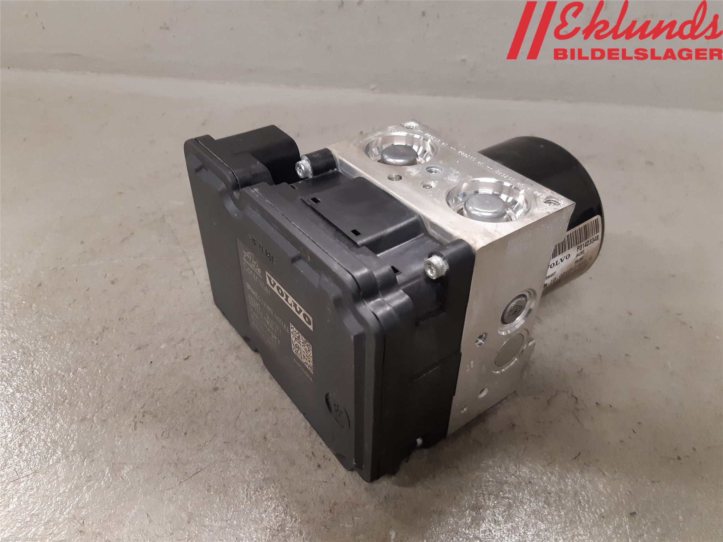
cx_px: 362
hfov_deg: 67.3
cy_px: 271
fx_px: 543
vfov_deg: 53.1
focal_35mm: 26
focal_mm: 3.93
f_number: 1.7
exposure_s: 1/50
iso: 200
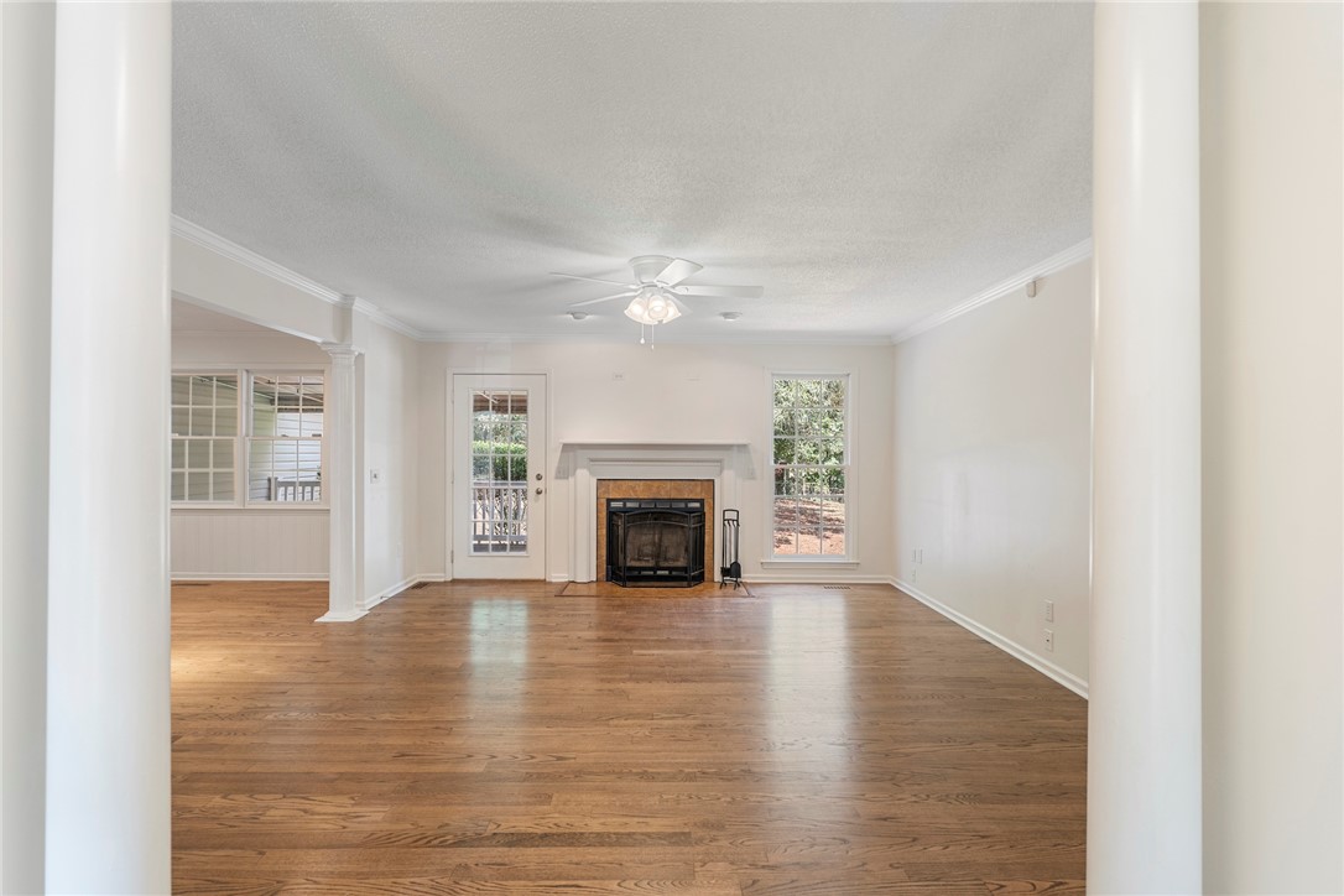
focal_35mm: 17
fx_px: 638
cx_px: 672
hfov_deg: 92.9
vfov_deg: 70.1
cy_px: 448
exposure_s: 1/6
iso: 400
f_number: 5.6
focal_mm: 17.1
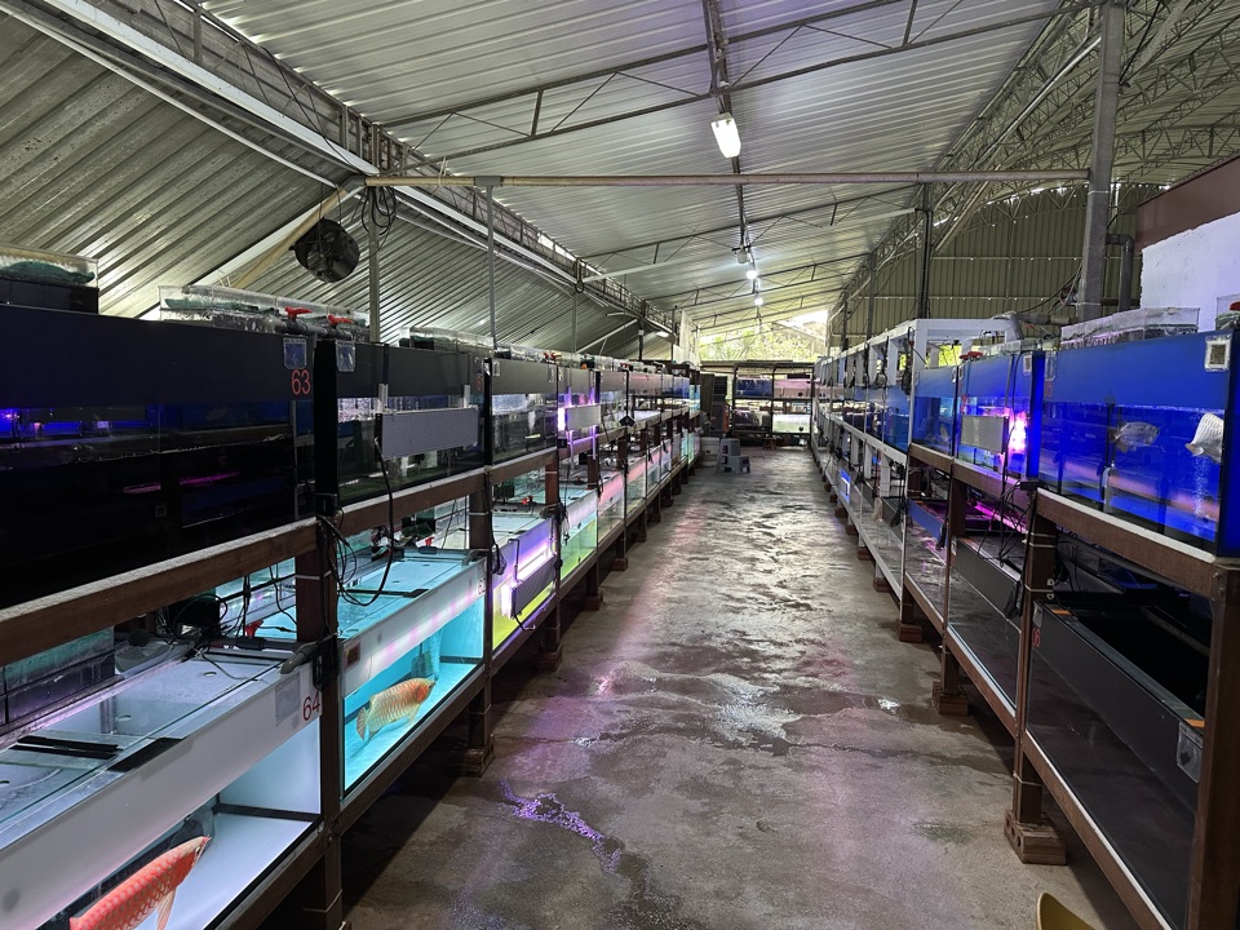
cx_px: 620
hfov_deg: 71.6
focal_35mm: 24
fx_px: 860
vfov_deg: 56.8
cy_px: 465
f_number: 1.78
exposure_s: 1/100
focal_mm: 6.86
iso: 200
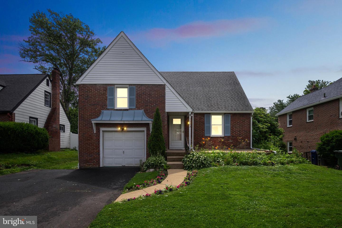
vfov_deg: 61.9
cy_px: 114
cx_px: 171
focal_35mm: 20
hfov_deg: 84.0
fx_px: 190
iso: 64
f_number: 14
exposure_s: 1/60
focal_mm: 20
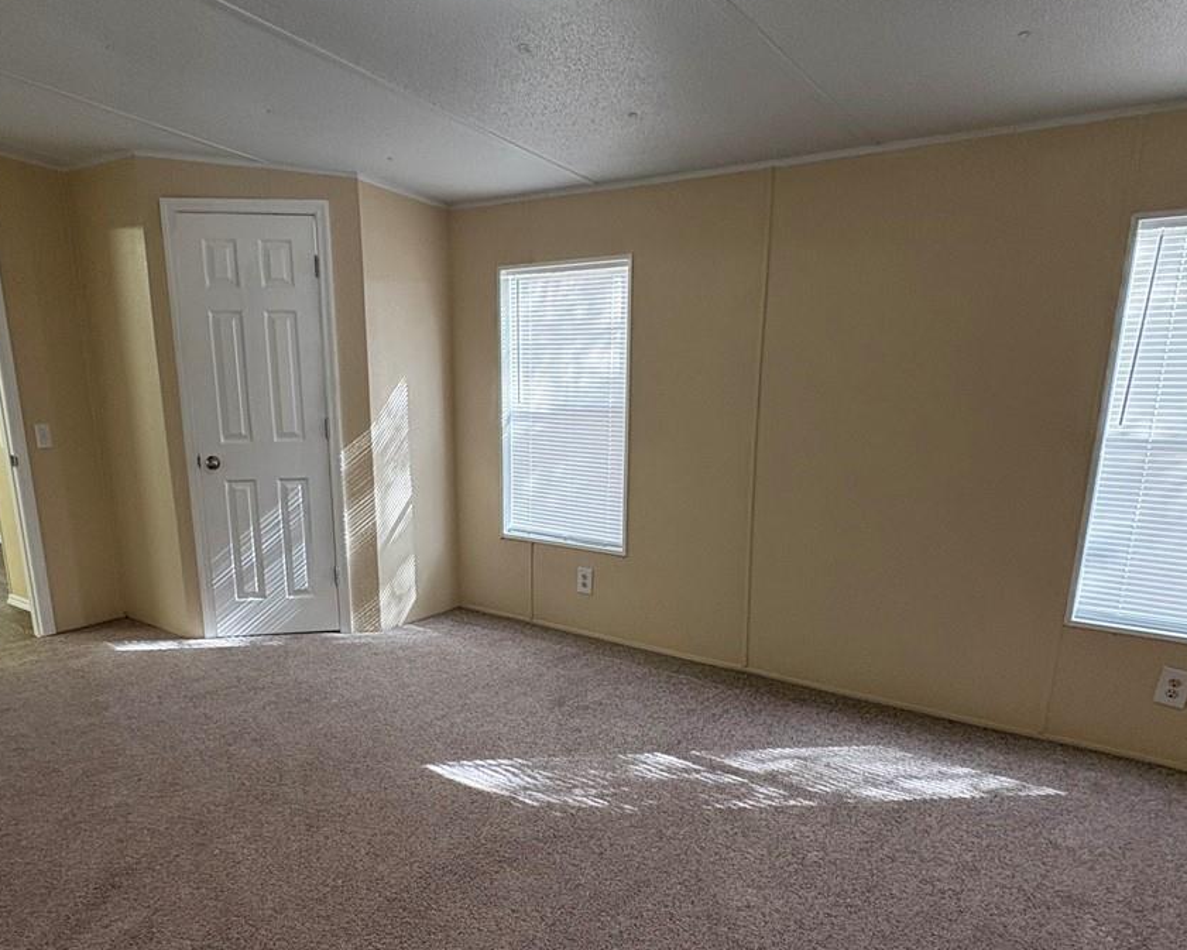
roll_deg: -0.4
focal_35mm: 26
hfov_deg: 65.8
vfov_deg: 54.3
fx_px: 914
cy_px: 600
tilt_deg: -16.2
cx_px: 521
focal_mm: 2.22
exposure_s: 1/120
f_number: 2.2
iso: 250
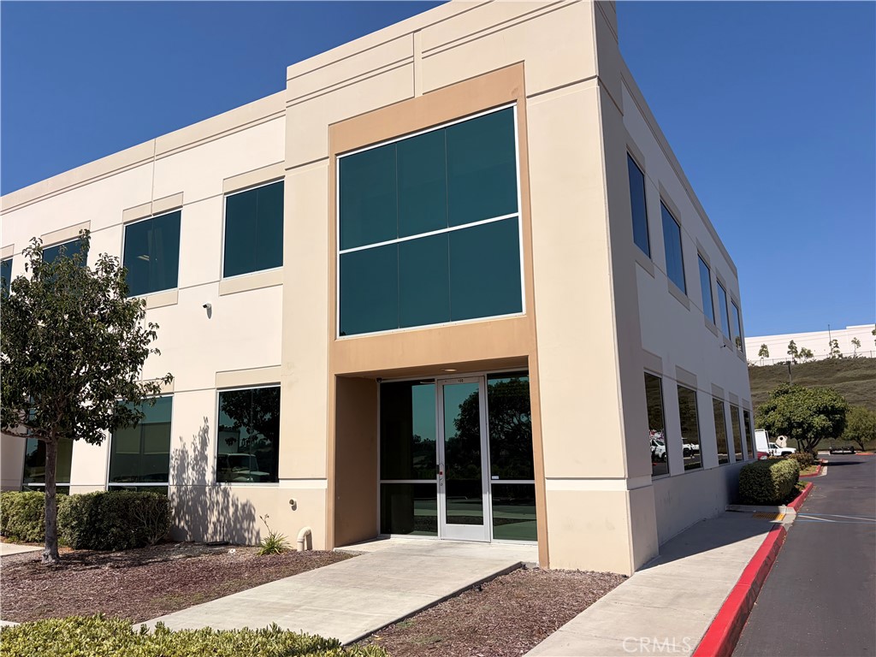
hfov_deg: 67.3
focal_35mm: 26
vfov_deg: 53.1
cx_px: 438
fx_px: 658
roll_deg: +1.4
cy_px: 328
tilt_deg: +8.9
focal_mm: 5.96
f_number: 1.6
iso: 64
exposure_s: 1/8850
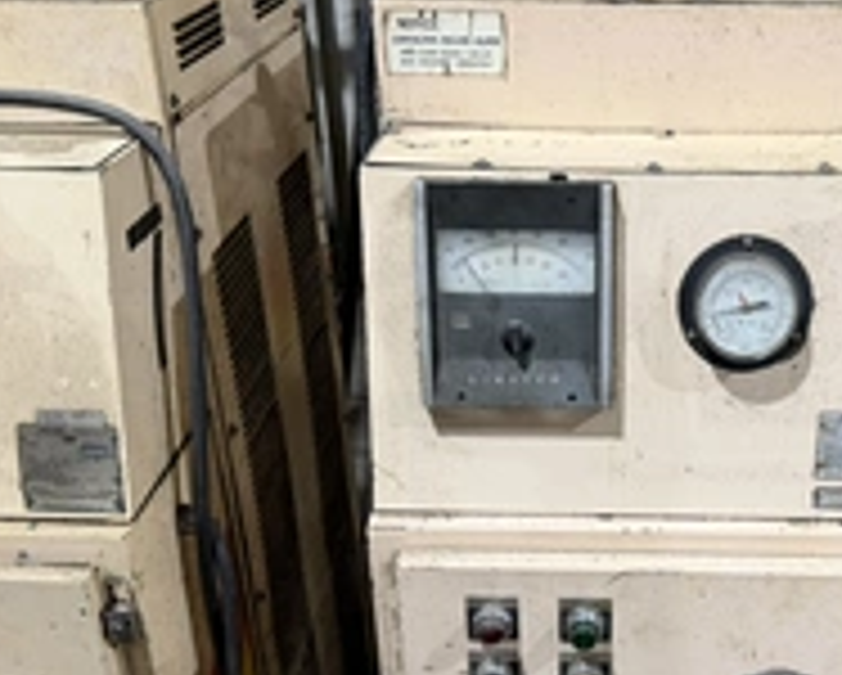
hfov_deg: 36.6
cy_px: 531
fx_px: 1247
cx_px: 612
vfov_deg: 29.7
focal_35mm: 50
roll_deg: -0.5
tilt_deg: -29.7
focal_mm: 6.76
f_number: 1.78
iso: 160
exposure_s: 1/60
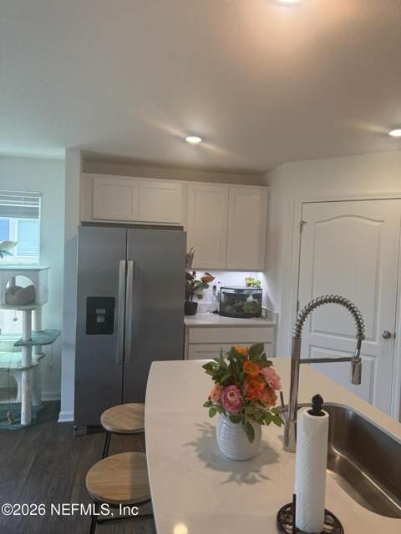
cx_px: 200
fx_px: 371
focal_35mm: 24
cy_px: 267
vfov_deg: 71.6
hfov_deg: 56.8
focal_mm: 6.76
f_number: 1.78
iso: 125
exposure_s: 1/146
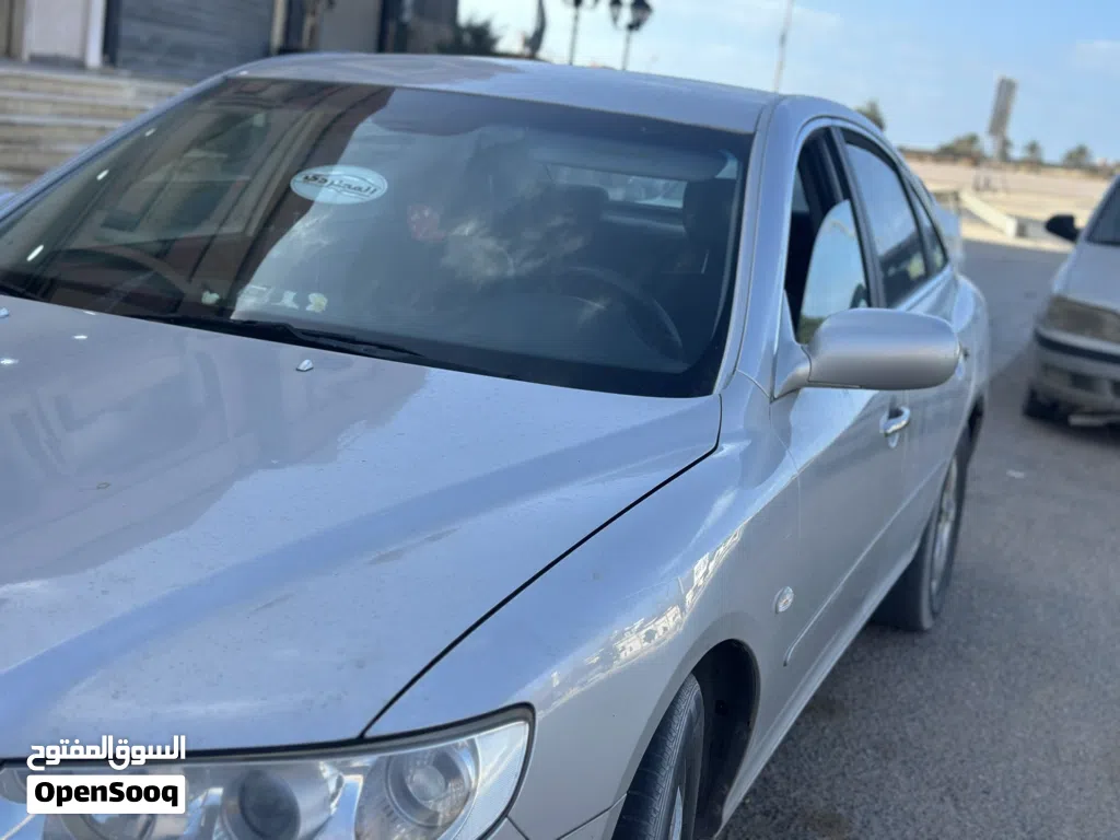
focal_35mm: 48
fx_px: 1553
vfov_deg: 30.3
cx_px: 560
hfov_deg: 39.7
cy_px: 420
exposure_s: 1/1783
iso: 100
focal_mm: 6.86
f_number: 1.78
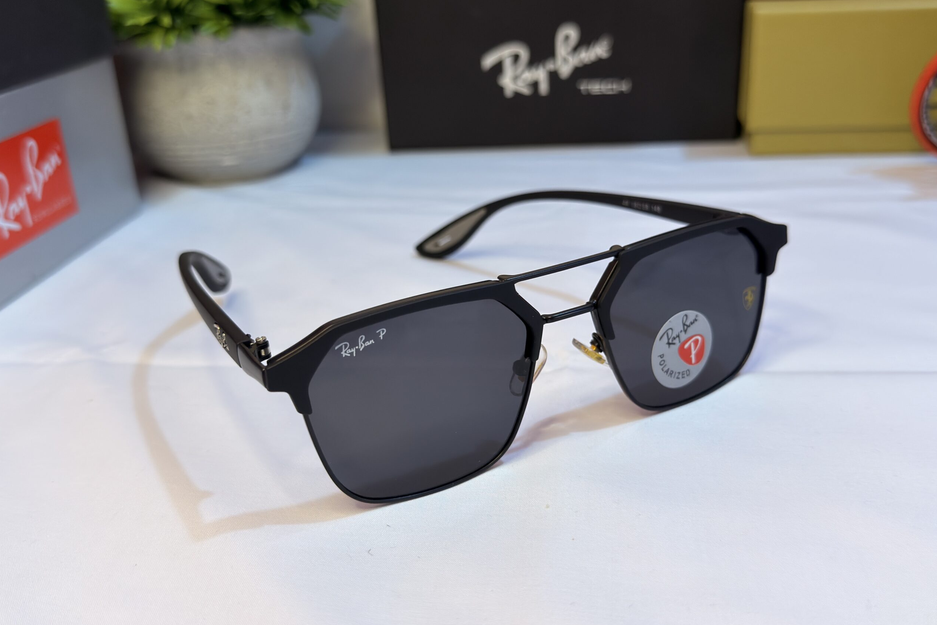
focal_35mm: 37
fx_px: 963
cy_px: 321
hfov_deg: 51.9
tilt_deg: -22.1
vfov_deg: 35.9
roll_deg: +3.8
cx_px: 475
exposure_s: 1/54
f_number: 1.78
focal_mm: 6.76
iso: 200
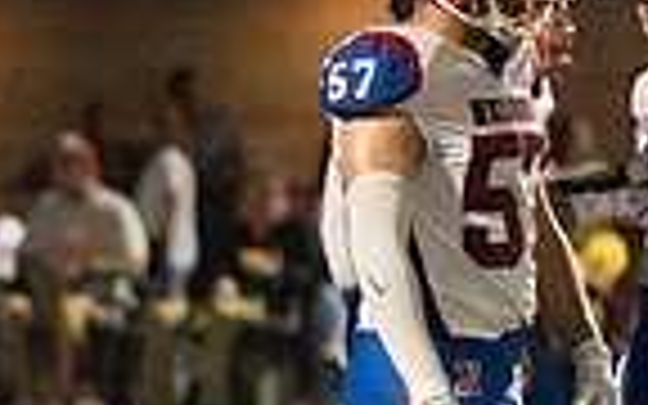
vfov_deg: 1.5
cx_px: 1192
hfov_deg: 2.3
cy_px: 114
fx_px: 16000
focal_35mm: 906
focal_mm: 170
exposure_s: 1/1000
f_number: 2.8
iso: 12800
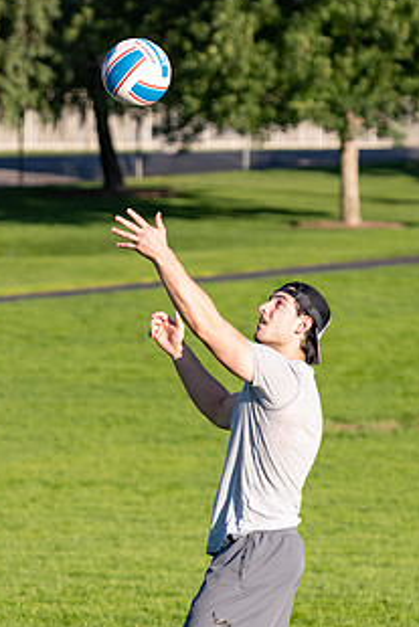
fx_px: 5196
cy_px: 447
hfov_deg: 4.6
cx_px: 126
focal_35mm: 298
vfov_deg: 6.9
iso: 125
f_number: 4
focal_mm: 116
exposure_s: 1/1000
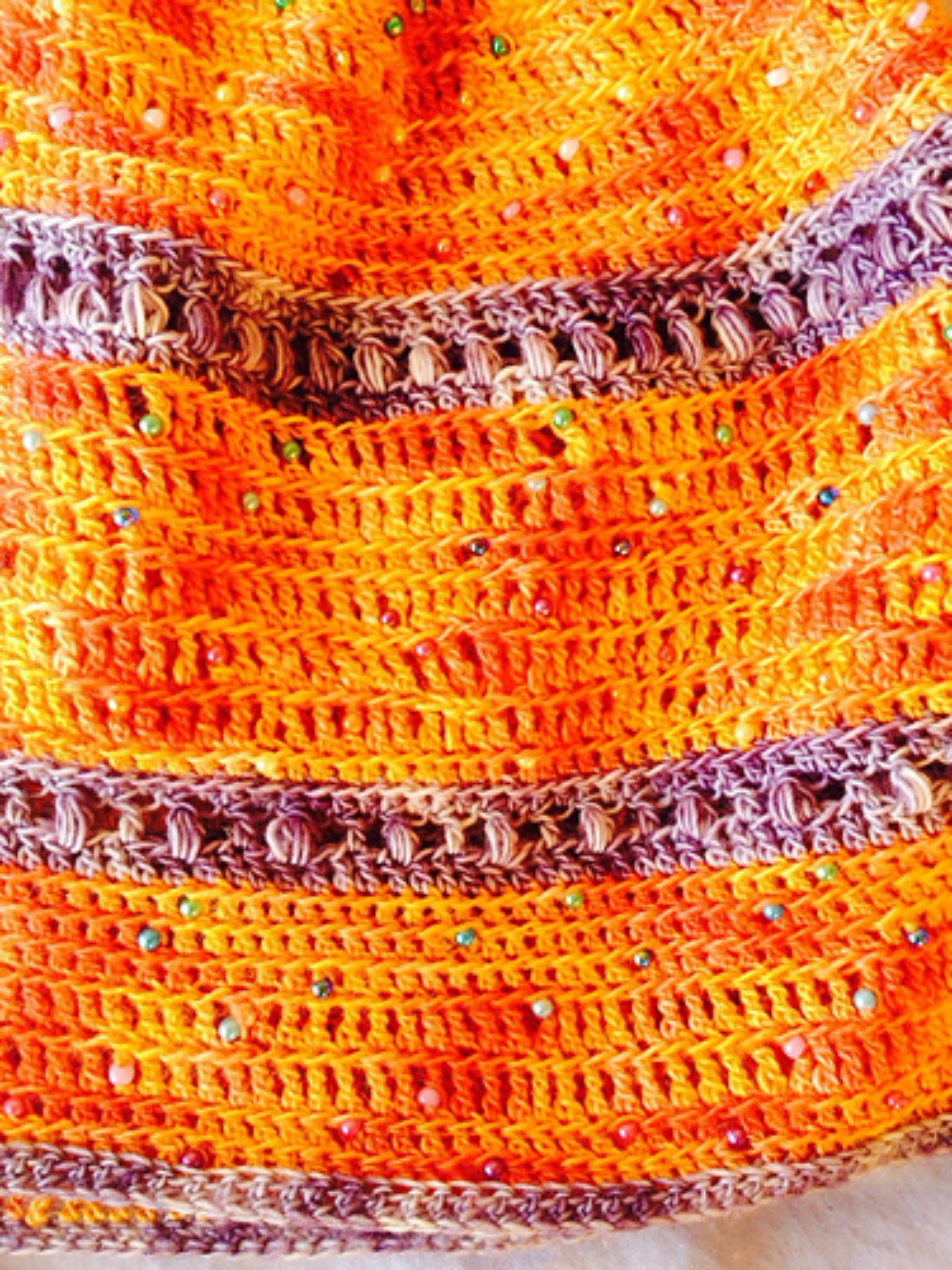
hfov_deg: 40.7
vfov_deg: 52.6
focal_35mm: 35
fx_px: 1283
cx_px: 476
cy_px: 635
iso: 64
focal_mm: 4.28
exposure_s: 1/40
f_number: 2.4
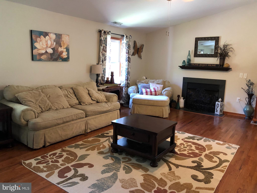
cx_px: 128
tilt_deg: -10.4
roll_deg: -1.9
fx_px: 208
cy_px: 96
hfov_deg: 63.4
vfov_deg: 49.7
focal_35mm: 28
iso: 100
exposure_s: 1/12
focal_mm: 3.99
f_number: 1.8
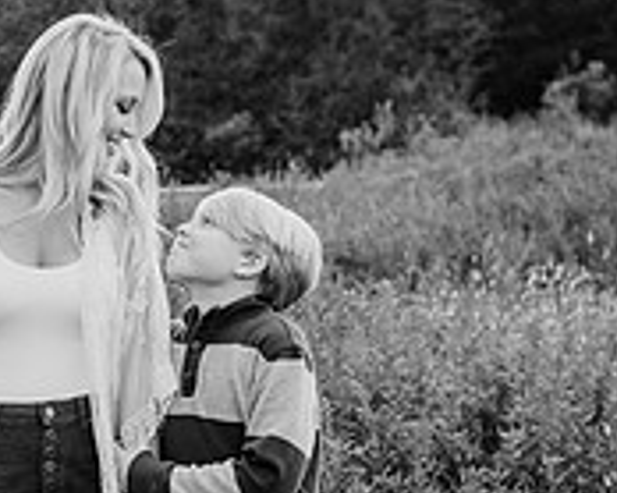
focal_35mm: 75
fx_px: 1369
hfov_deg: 23.7
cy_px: 325
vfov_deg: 20.4
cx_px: -71
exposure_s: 1/800
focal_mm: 24
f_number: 2.5
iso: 250
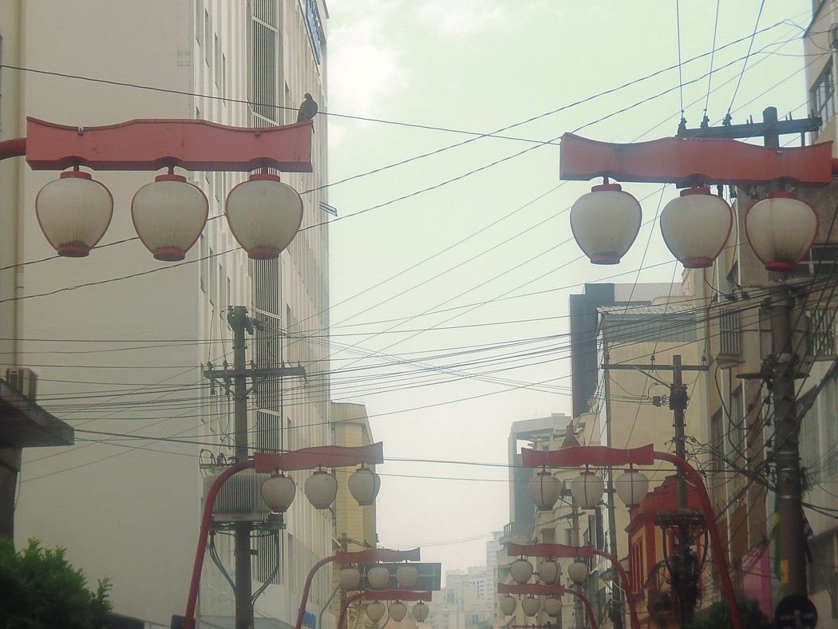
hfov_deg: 21.3
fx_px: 2228
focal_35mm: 92
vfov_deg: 16.1
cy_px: 342
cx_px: 379
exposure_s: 1/200
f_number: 4.9
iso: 160
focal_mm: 12.3
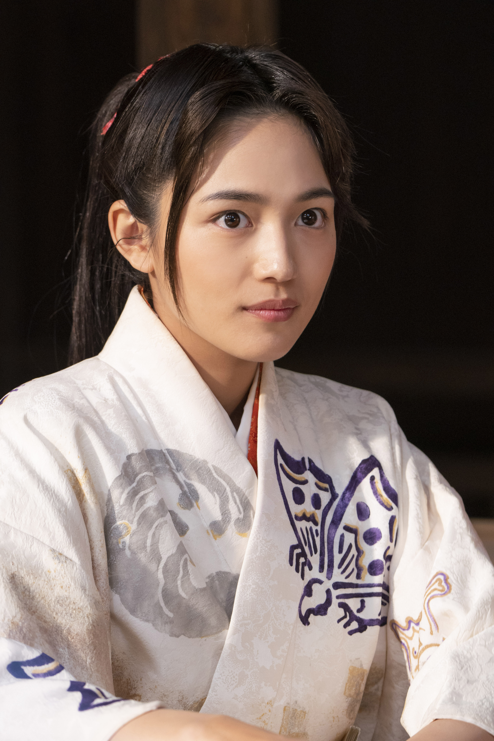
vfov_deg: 9.1
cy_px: 370
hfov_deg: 6.1
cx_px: 247
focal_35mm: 226
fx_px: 4649
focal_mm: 151
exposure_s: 1/100
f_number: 5.6
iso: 1600
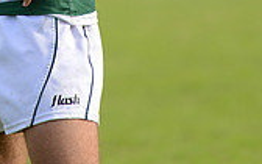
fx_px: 6790
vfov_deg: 1.4
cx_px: -23
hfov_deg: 2.2
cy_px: -109
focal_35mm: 951
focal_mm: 270
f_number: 4
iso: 400
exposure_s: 1/640
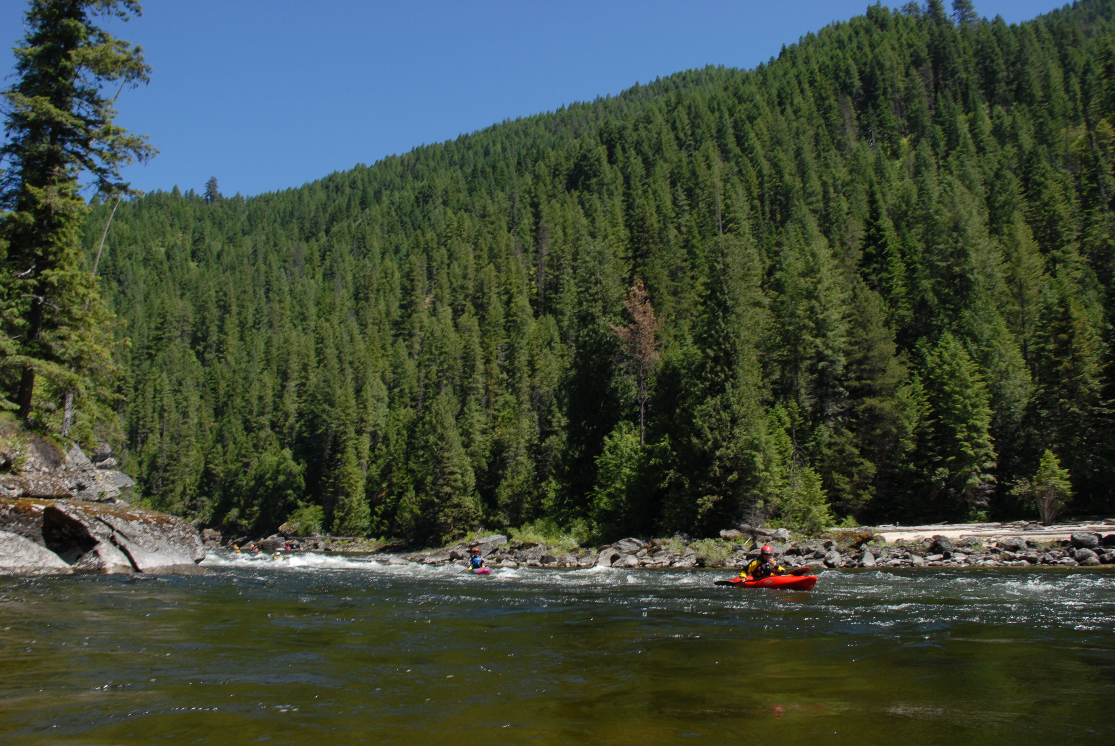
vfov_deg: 43.7
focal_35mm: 30
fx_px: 930
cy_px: 373
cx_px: 558
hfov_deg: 61.9
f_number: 9
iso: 200
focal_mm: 20
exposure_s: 1/160
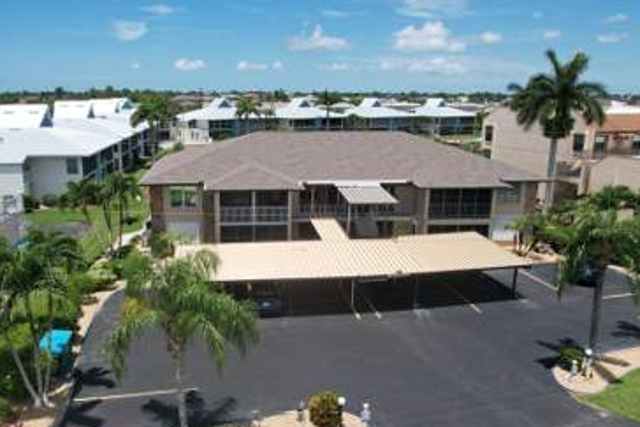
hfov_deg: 63.2
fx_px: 516
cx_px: 265
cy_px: 227
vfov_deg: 45.0
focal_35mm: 29
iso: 140
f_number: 2.8
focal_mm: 8.38
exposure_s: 1/2500
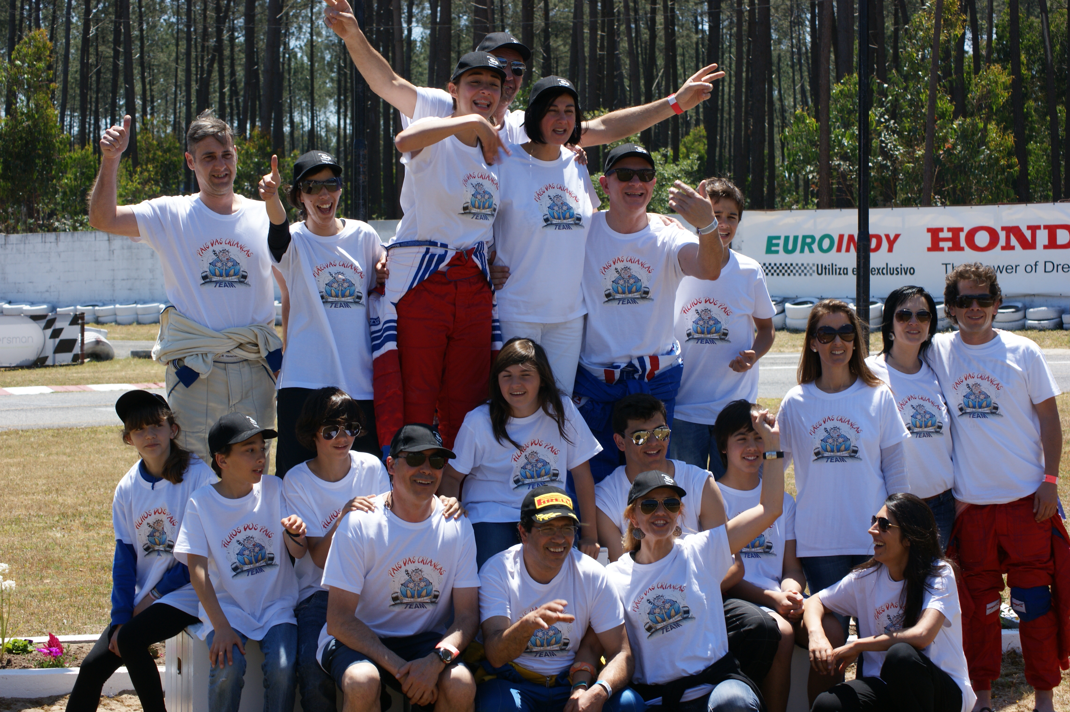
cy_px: 356
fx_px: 2451
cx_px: 535
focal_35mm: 82
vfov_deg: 16.5
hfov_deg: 24.6
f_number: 7.1
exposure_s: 1/250
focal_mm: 55
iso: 100
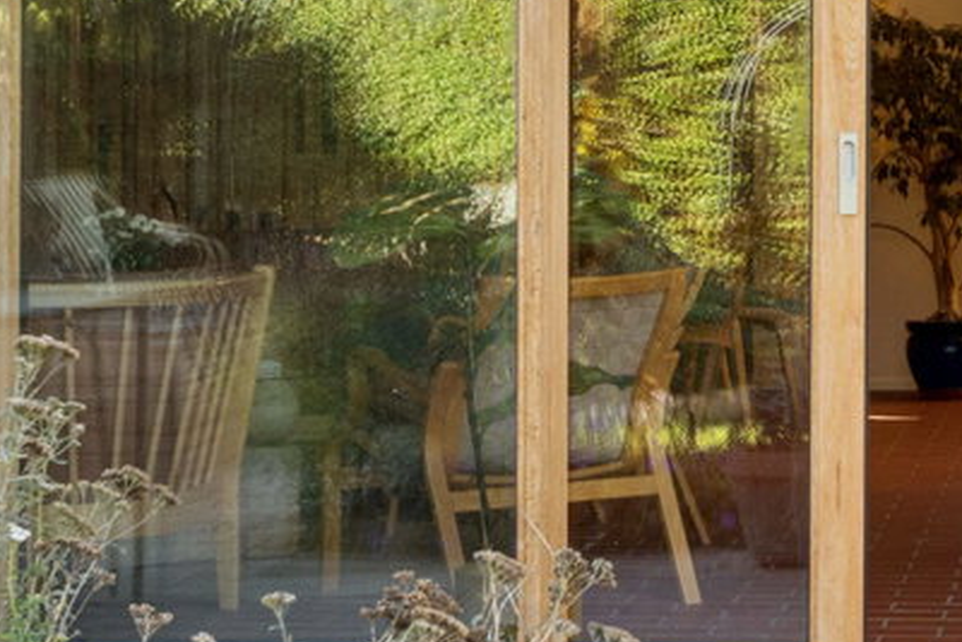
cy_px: 189
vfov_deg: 11.7
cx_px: 1063
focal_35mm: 117
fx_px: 3127
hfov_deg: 16.9
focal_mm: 19.5
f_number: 8
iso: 200
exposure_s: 1/30
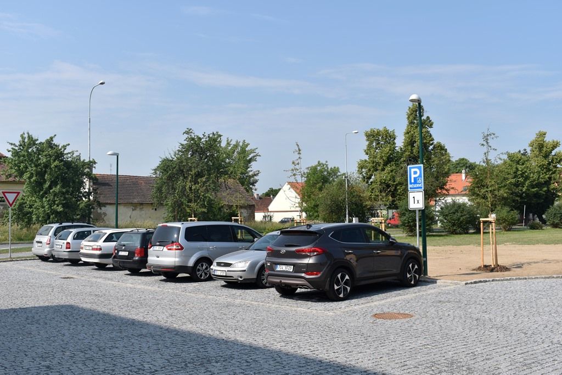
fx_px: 562
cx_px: 281
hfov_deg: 53.1
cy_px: 188
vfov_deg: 36.9
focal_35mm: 36
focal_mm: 24
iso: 100
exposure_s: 1/250
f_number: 8
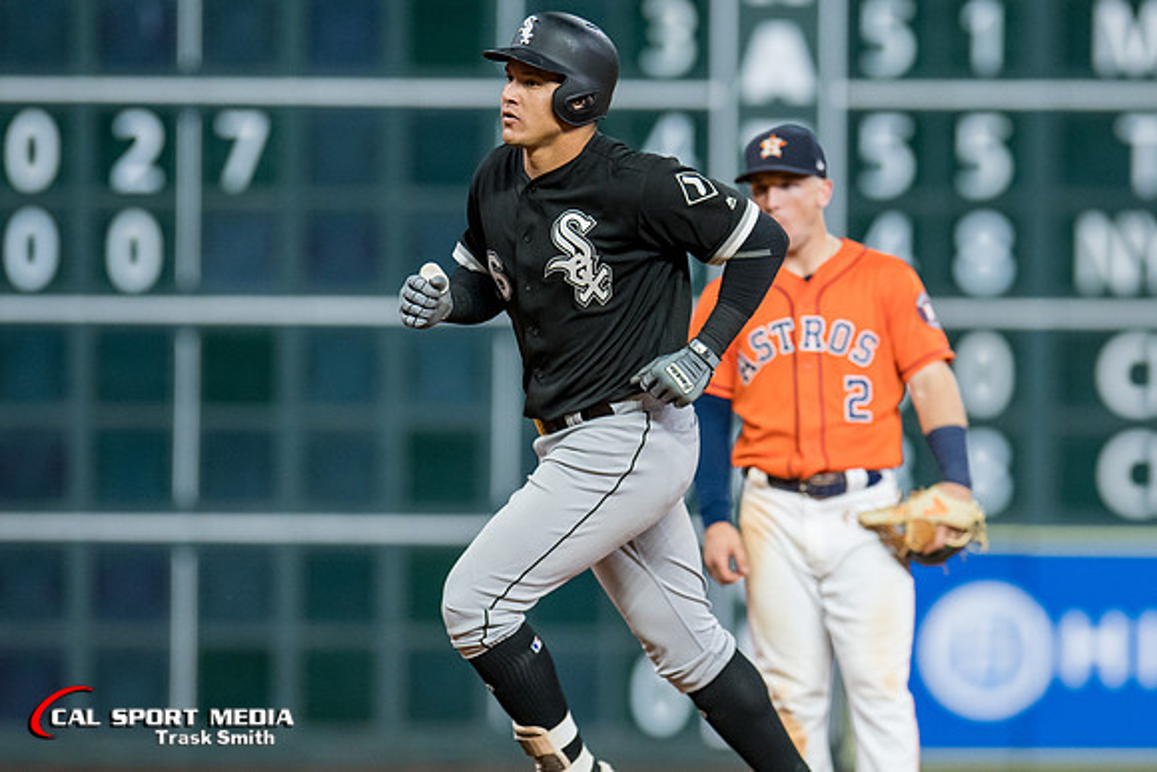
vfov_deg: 2.0
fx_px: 22512
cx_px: 671
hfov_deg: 2.9
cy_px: 361
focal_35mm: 700
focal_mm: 400
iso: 2500
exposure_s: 1/1000
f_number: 4
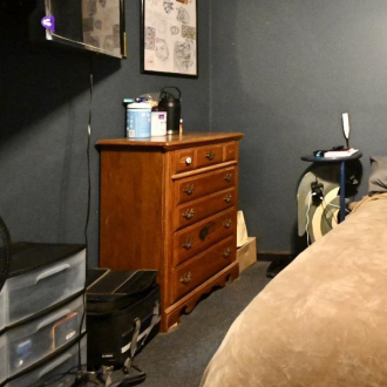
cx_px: 420
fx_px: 367
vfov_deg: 53.8
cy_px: 110
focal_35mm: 29
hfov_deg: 43.7
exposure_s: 1/60
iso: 9000
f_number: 4.5
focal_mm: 10
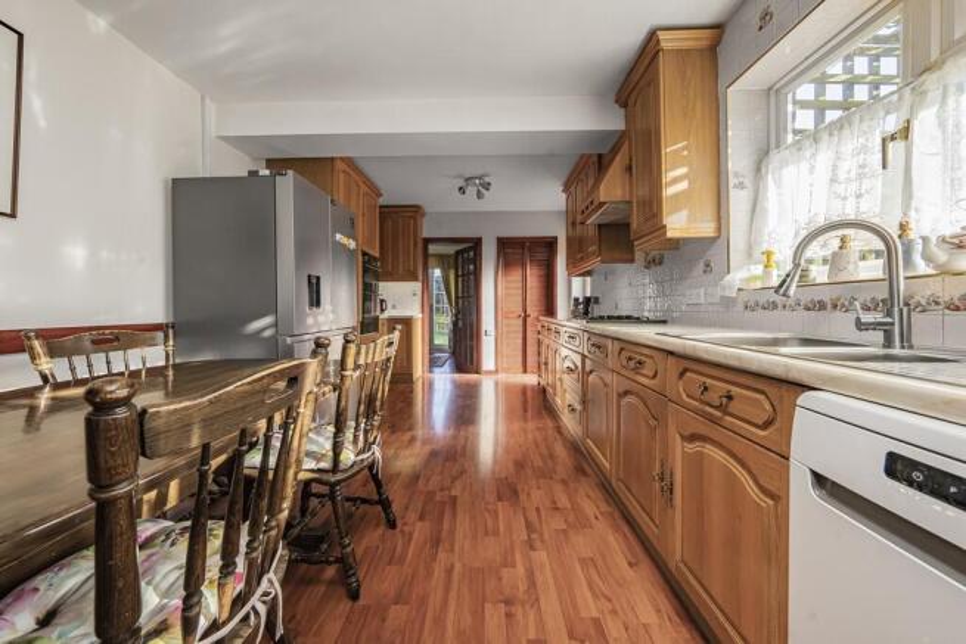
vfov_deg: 90.0
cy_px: 322
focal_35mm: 12
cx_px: 483
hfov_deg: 112.6
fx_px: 322
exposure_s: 1/40
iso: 320
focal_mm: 12
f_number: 9
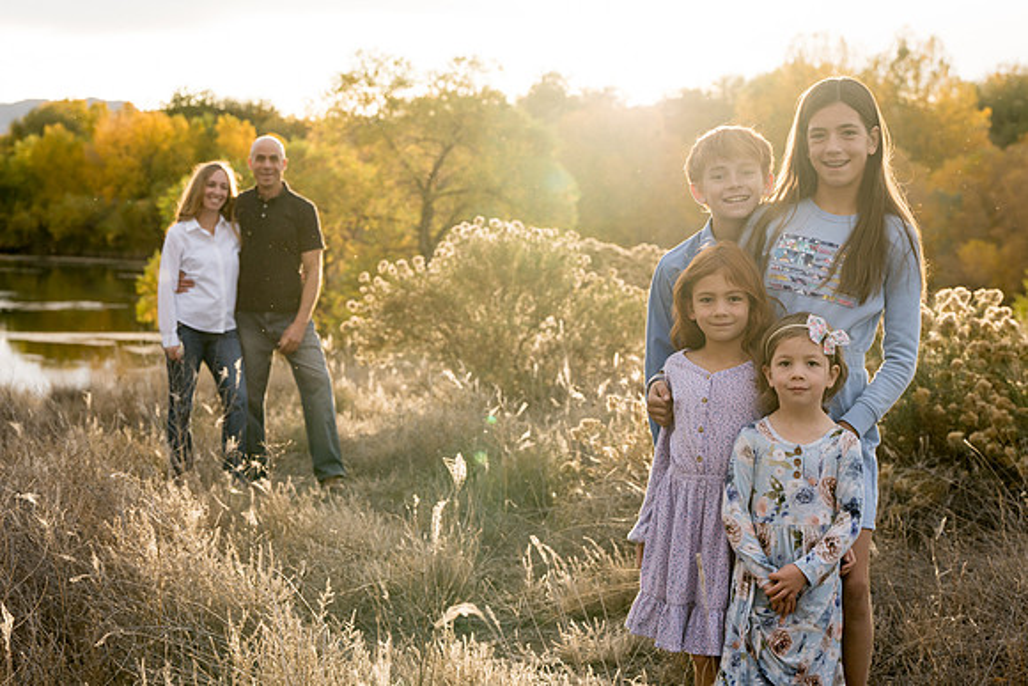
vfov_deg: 17.1
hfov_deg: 25.4
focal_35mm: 80
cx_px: 514
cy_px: 343
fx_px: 2285
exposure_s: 1/250
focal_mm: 80
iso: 640
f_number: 6.3
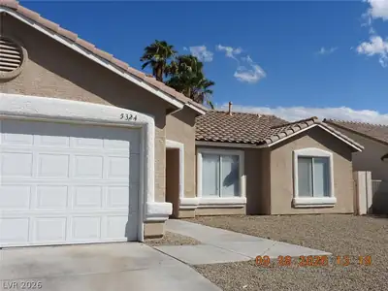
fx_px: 392
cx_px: 194
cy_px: 146
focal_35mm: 35
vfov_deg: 40.7
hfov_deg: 52.6
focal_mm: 6.3
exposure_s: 1/1600
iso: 100
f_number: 4.2
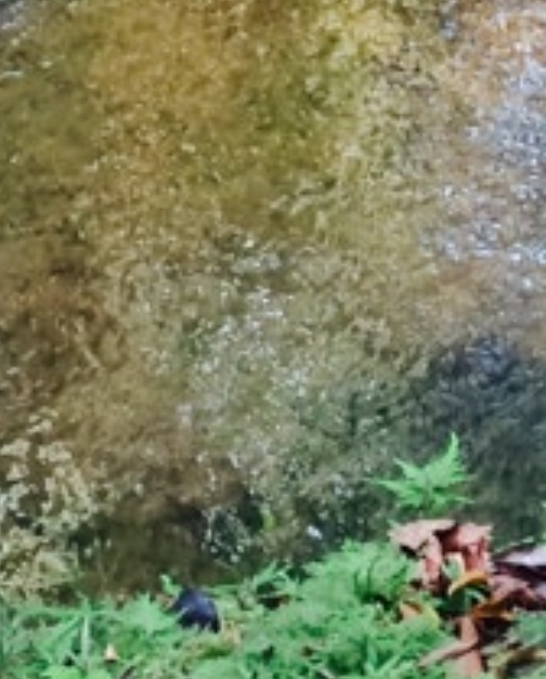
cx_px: 162
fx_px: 3605
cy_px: -773
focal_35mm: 179
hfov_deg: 8.7
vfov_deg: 9.8
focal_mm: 4.12
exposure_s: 1/30
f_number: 2.2
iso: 50
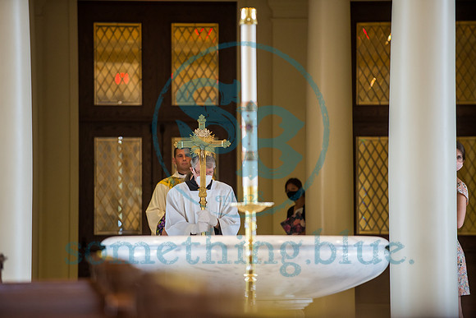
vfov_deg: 6.7
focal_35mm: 207
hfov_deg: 10.0
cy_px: 159
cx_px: 234
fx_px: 2732
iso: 1250
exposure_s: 1/250
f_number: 2.8
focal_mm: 200
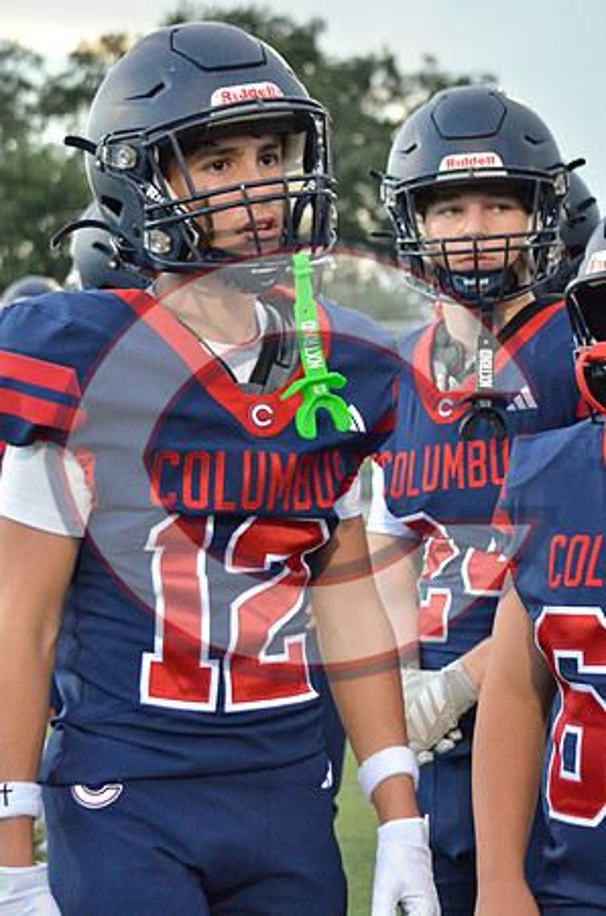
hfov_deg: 16.5
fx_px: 2093
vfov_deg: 24.7
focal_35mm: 82
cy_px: 458
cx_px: 303
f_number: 4.5
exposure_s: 1/500
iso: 2800
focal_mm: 55
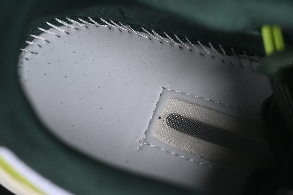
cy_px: 98
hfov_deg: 27.0
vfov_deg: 18.2
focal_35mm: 75
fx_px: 610
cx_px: 146
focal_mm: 50
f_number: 6.3
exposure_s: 1/80
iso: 160
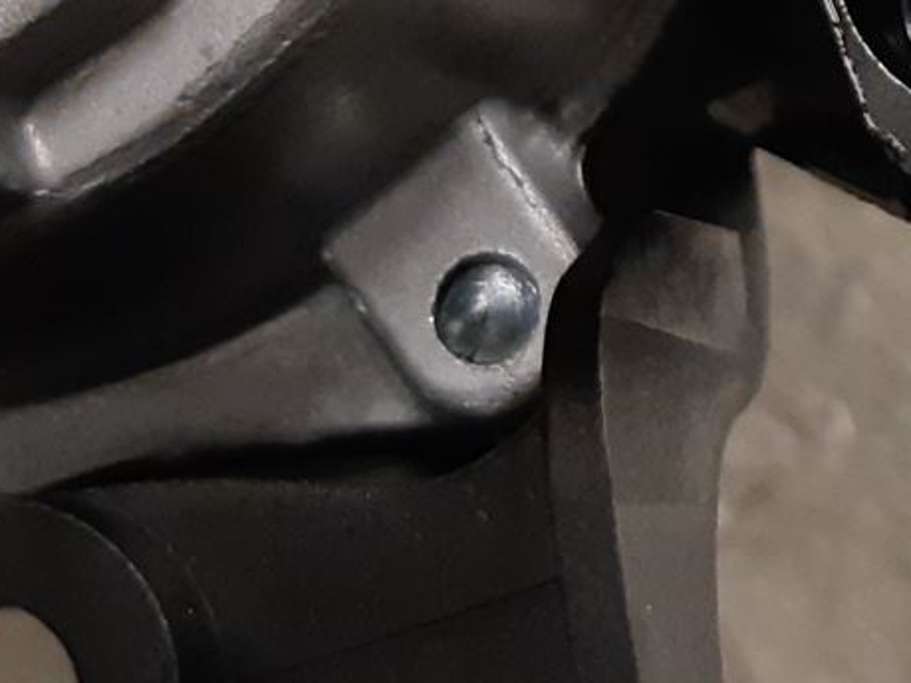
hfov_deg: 16.4
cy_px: -222
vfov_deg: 12.4
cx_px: 1054
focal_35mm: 116
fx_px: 3052
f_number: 1.7
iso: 250
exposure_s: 1/50
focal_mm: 3.93
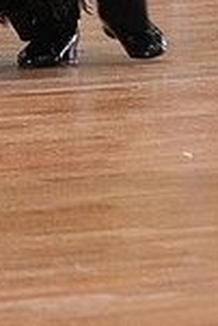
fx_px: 6978
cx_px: -10
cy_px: -246
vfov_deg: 2.7
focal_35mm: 770
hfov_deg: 1.8
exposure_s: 1/200
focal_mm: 200
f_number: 6.3
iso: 4000
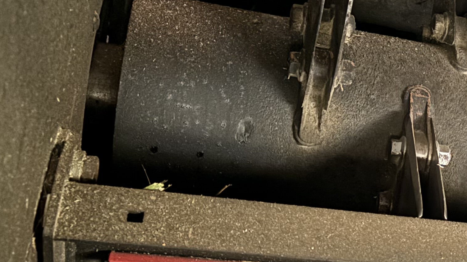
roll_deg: -1.4
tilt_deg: +9.7
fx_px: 941
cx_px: 605
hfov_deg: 24.4
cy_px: 186
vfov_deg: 15.8
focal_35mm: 76
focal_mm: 5.96
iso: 1250
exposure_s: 1/9
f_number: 1.6
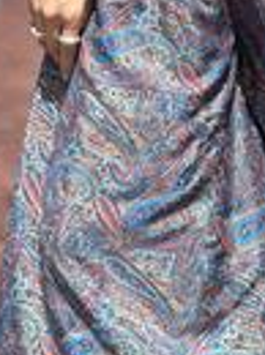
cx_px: 164
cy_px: -67
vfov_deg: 8.0
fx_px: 2509
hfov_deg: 6.0
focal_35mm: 245
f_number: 2.8
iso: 32
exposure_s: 1/426
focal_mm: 9
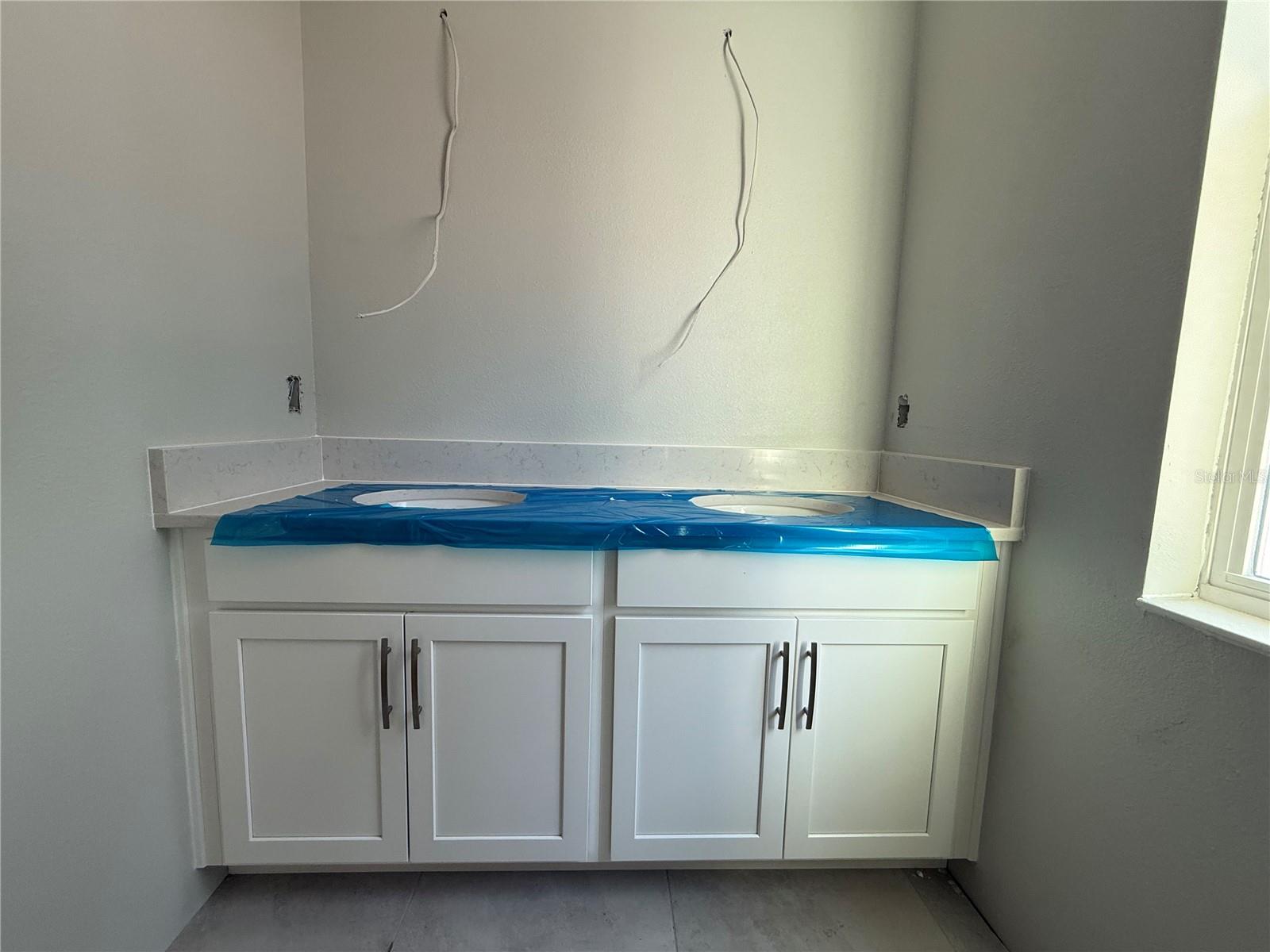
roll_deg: -1.8
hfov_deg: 102.1
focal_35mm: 14
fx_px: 514
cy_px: 476
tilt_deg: -6.0
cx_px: 635
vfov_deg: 85.7
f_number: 2.2
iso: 125
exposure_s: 1/99
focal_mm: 2.22
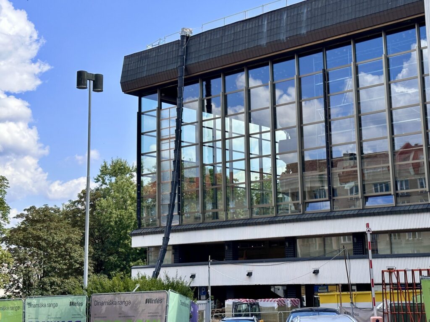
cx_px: 215
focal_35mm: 48
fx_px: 596
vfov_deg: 30.3
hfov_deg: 39.7
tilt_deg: +10.5
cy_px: 161
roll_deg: +2.9
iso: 64
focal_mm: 6.86
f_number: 1.78
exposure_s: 1/3155
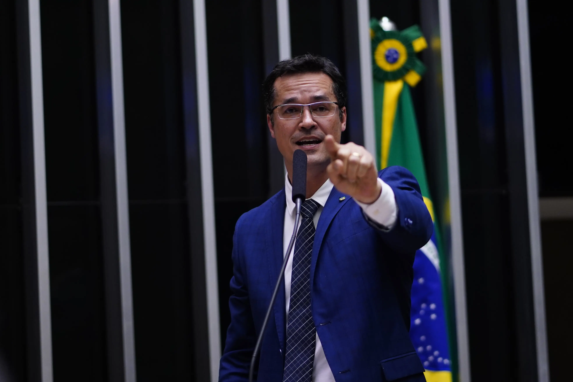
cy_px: 191
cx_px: 286
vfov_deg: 10.8
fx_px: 2021
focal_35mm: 127
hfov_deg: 16.1
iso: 2000
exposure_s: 1/320
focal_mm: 85
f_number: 1.8
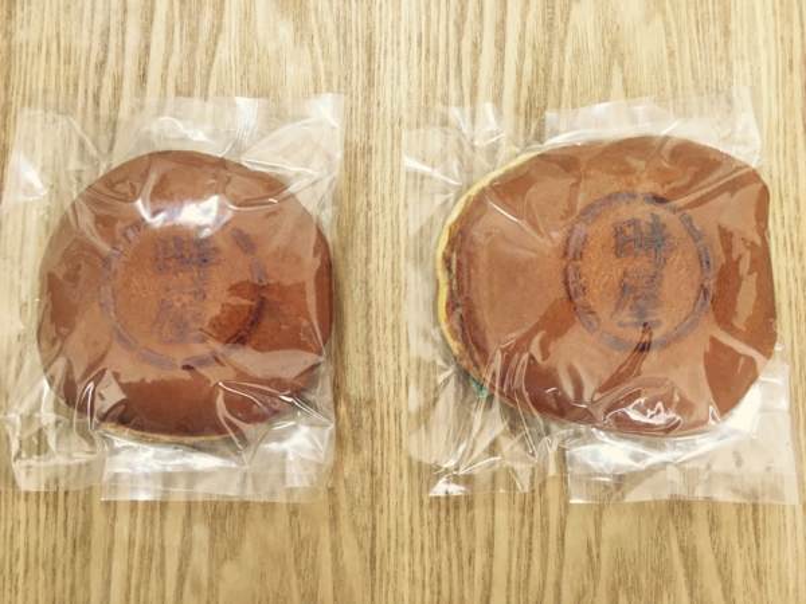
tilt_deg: -84.7
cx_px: 403
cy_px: 302
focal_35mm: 29
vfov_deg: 48.2
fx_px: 675
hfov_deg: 61.7
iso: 80
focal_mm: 4.15
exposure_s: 1/30
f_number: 2.2
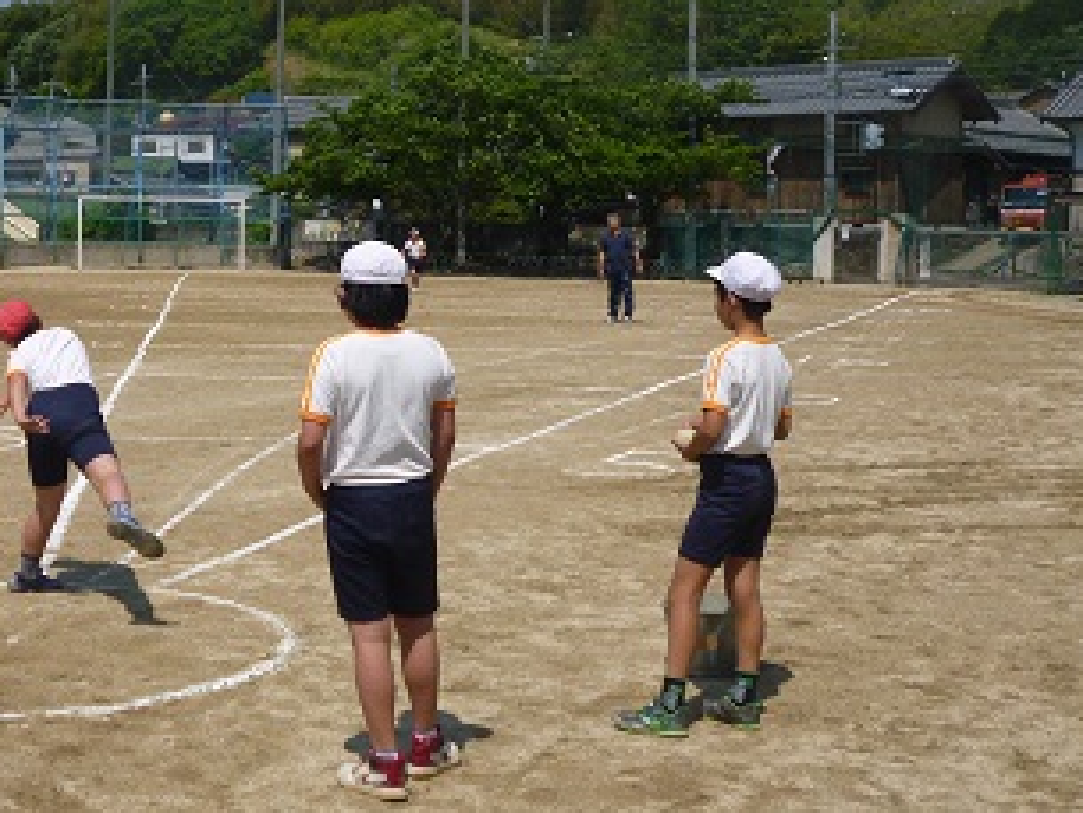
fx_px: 1941
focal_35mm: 62
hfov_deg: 30.8
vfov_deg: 23.6
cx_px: 307
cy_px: 270
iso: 100
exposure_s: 1/200
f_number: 11
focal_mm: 7.3
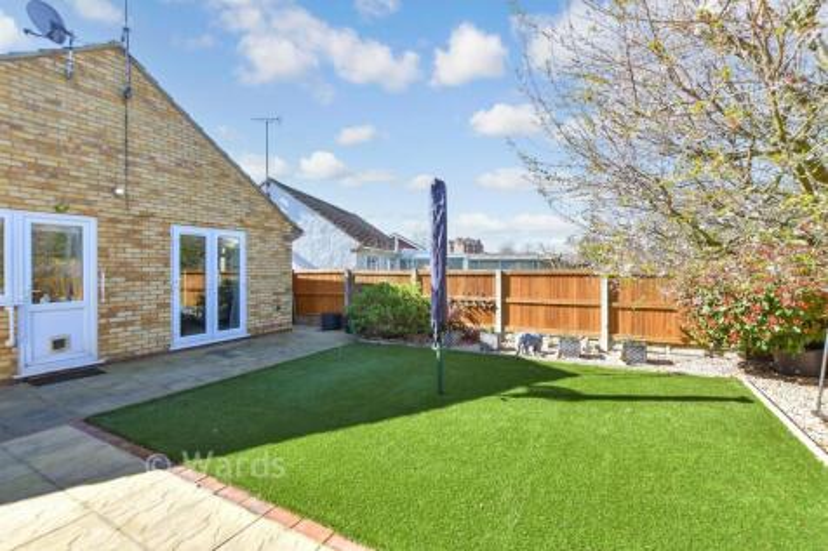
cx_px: 414
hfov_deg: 100.4
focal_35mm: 15
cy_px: 276
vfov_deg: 77.3
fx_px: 345
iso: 160
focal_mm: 10
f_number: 6.3
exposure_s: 1/160
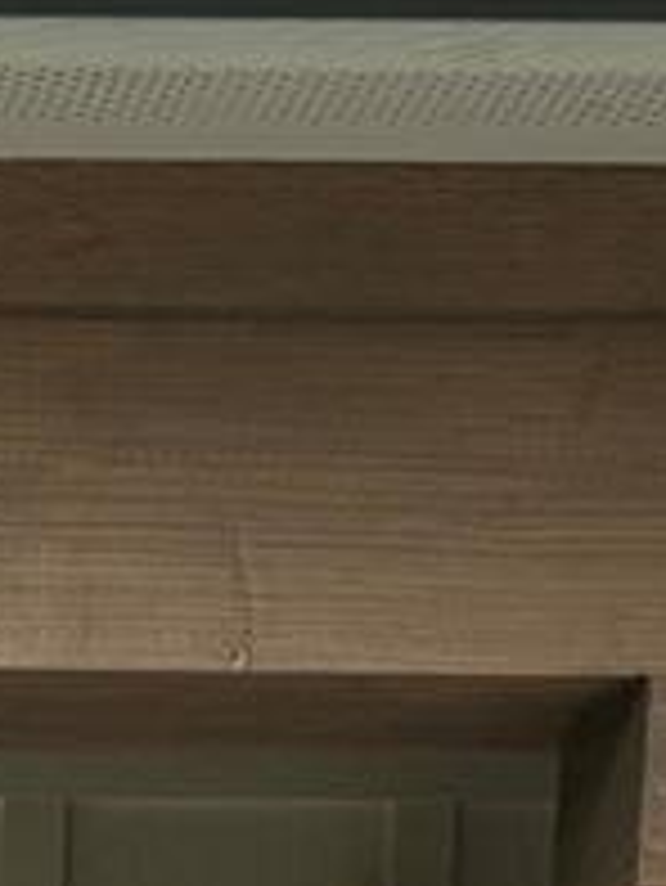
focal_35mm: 187
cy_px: 3040
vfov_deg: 8.2
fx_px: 4792
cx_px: -752
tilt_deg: -11.8
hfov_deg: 7.6
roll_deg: -0.5
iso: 80
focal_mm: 6.76
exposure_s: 1/1285
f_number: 1.78
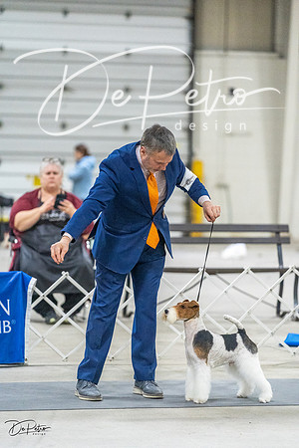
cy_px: 224
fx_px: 2217
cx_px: 150
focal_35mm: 178
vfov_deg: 11.5
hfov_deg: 7.7
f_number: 3.2
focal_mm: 178
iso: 6400
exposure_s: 1/400
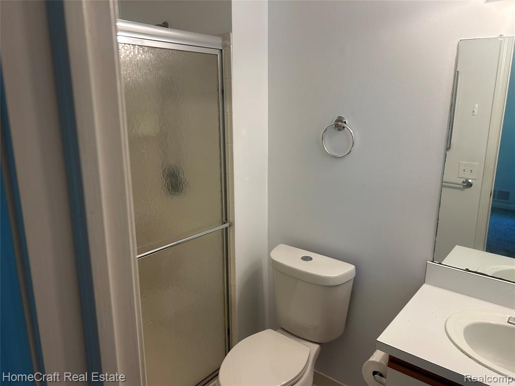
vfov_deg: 53.1
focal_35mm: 26
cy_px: 193
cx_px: 258
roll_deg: +1.0
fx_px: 387
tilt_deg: -14.1
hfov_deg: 67.3
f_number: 1.5
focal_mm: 5.7
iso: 125
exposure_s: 1/120
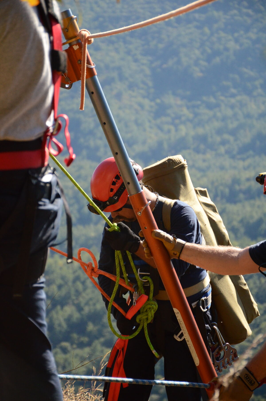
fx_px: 1503
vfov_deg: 15.2
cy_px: 200
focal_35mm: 135
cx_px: 133
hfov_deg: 10.1
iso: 2000
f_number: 5.3
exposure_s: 1/4000
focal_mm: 90
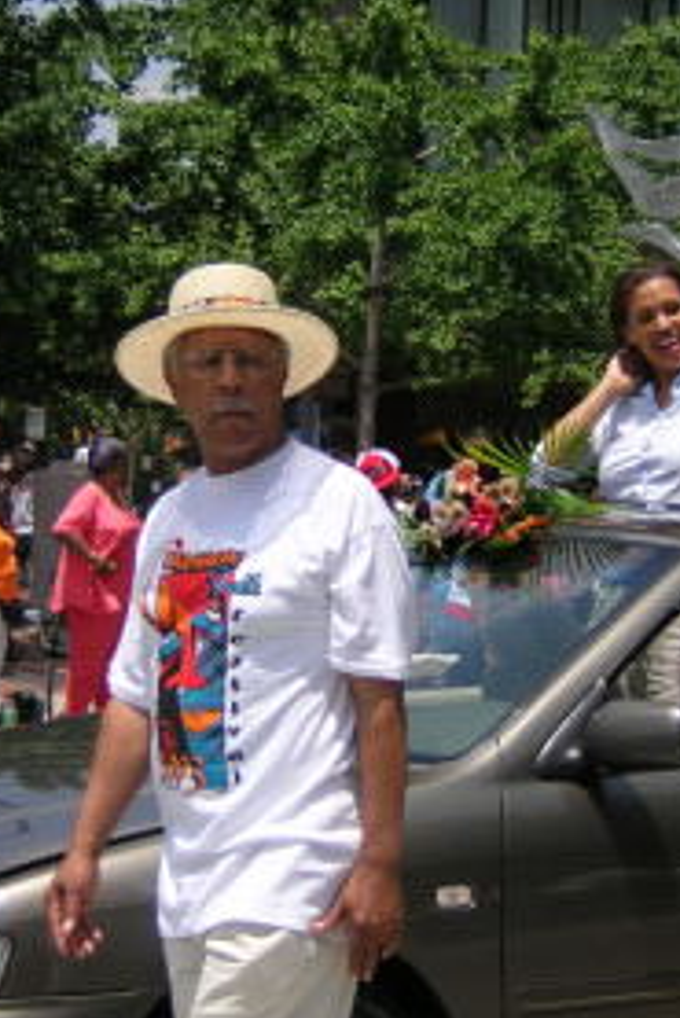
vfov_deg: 18.4
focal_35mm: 111
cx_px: 323
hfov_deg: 12.4
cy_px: 518
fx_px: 3141
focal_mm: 9.6
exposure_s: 1/782
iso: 100
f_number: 3.8
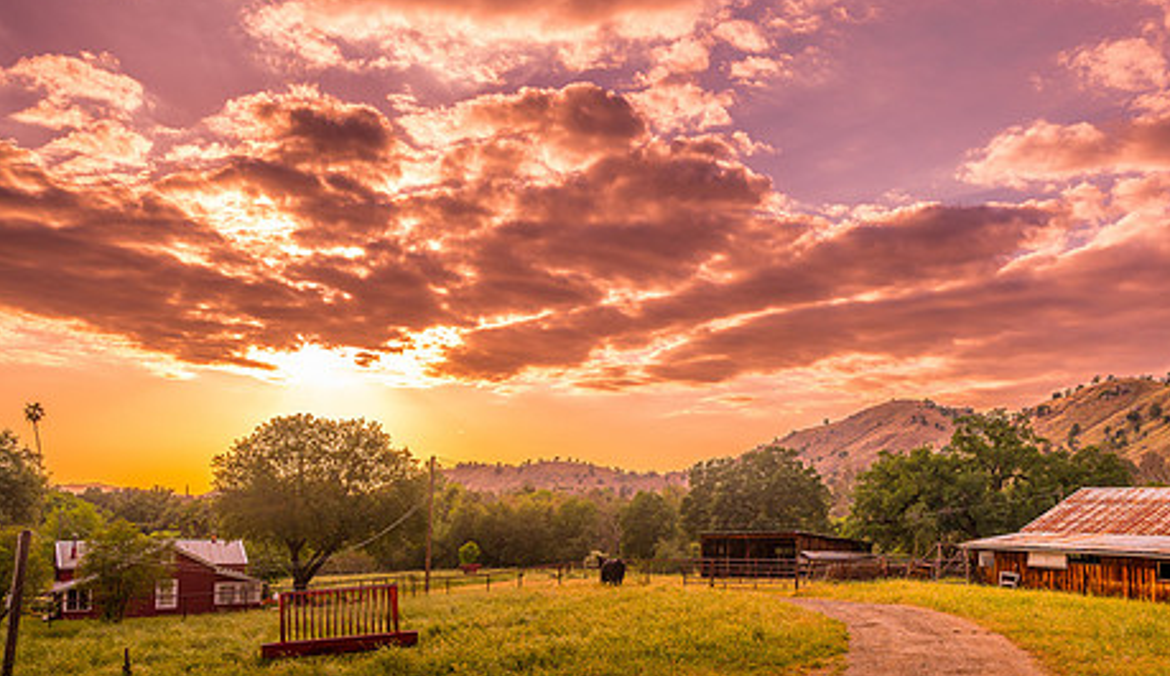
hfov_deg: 58.6
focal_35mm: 33
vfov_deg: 36.0
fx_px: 1030
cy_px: 439
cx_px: 712
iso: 64
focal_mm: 24
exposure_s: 1/100
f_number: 7.1
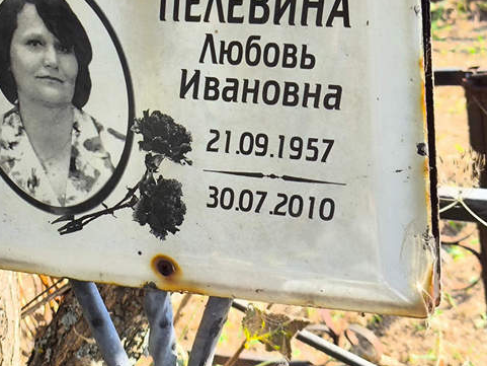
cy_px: 114
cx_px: 180
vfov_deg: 17.7
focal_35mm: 83
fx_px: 1168
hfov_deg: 23.5
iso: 50
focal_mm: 4.71
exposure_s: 1/341
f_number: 1.7
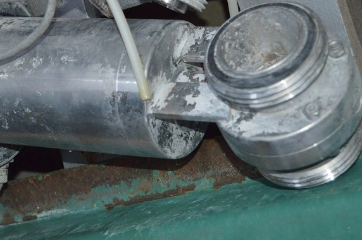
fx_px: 1095
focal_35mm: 109
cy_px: 54
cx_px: 129
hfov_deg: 18.7
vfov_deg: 12.5
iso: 800
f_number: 5.3
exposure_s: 1/60
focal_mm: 46
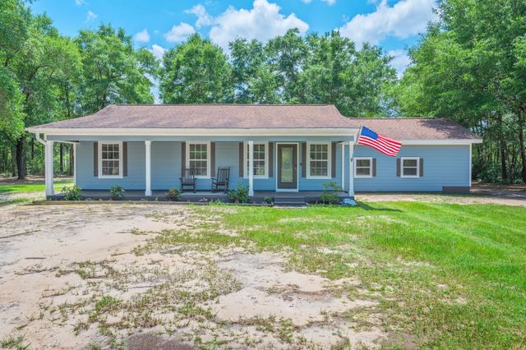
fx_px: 329
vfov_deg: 56.1
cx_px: 263
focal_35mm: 22
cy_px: 175
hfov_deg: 77.4
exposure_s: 1/320
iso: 100
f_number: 9
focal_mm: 22.5
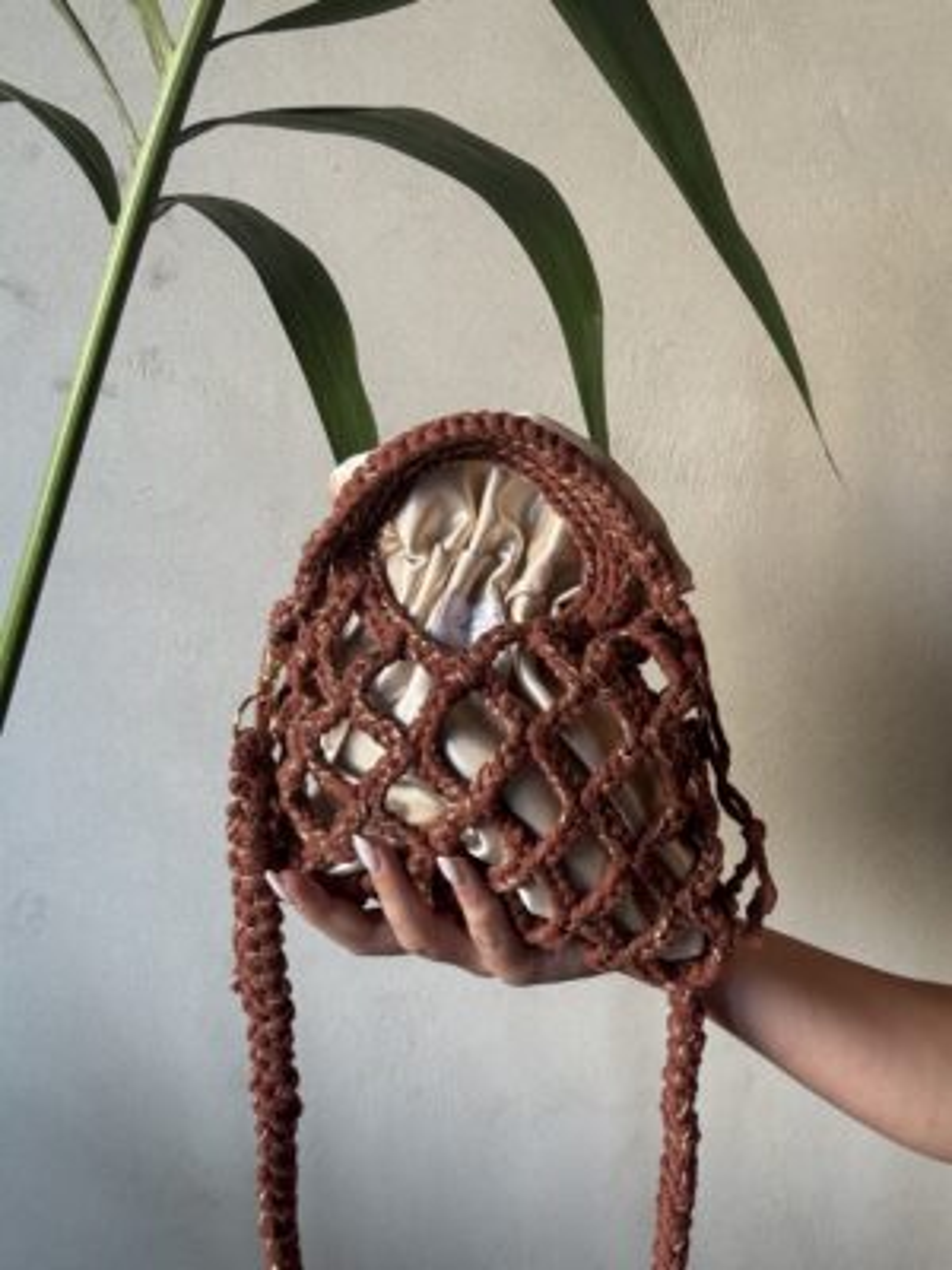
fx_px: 1100
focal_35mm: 30
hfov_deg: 46.8
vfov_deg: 60.0
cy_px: 635
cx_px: 476
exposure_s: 1/60
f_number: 1.9
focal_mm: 2.69
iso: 100
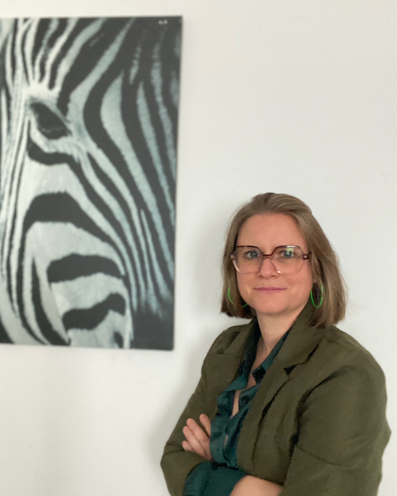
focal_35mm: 32
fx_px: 470
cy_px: 229
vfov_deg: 55.6
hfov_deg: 45.8
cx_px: 194
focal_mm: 2.71
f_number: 2.2
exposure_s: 1/30
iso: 500
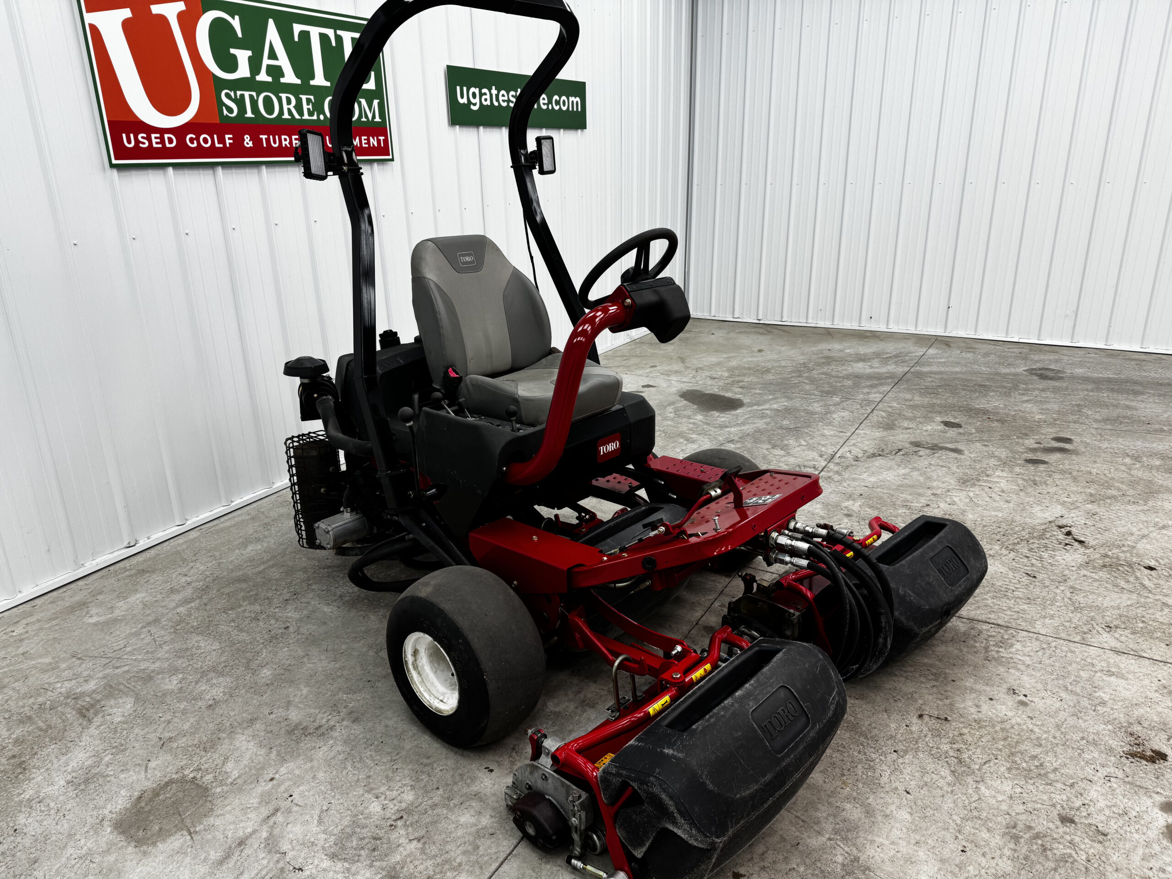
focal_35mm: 24
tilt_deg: -20.0
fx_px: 813
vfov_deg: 56.8
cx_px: 586
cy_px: 440
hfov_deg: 71.6
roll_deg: +0.8
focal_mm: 6.76
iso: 80
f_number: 1.78
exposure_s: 1/120
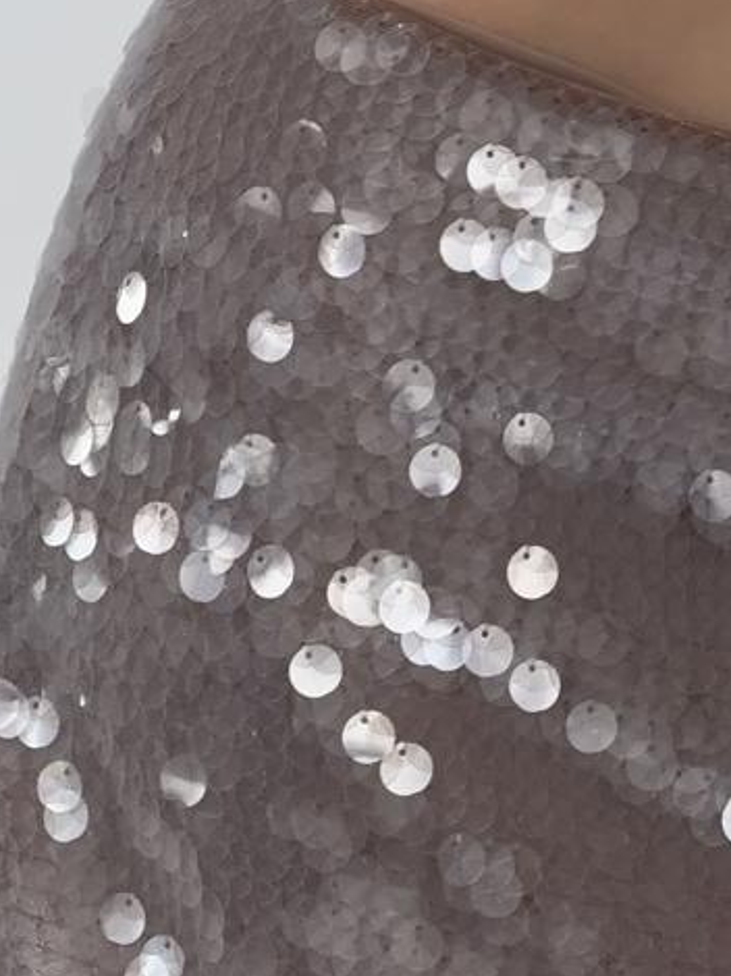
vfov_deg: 9.1
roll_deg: -0.2
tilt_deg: -12.5
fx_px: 6144
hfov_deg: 6.8
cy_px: 519
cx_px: 698
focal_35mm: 218
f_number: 2.8
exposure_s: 1/121
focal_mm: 16.89
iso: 64
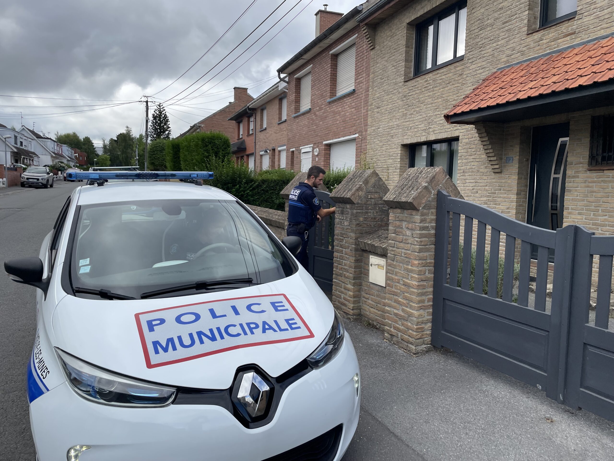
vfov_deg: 53.1
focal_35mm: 26
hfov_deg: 67.3
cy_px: 230
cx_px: 307
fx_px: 461
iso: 32
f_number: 1.6
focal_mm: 4.2
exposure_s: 1/1770
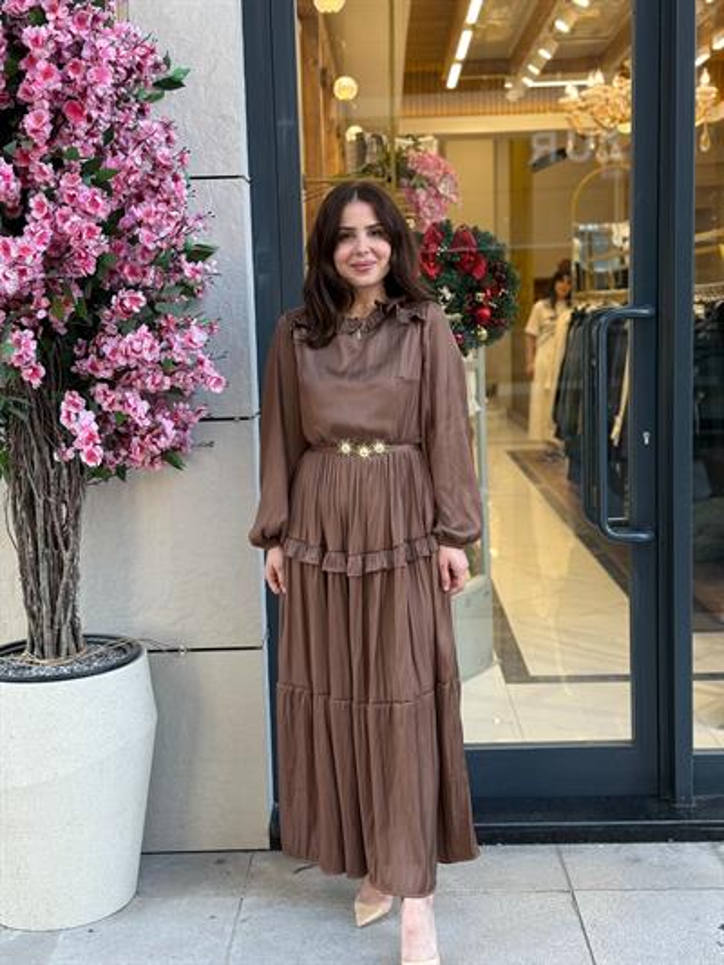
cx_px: 362
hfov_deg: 30.3
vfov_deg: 39.6
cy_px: 482
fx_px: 1338
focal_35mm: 48
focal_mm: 6.76
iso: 50
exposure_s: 1/100
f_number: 1.78
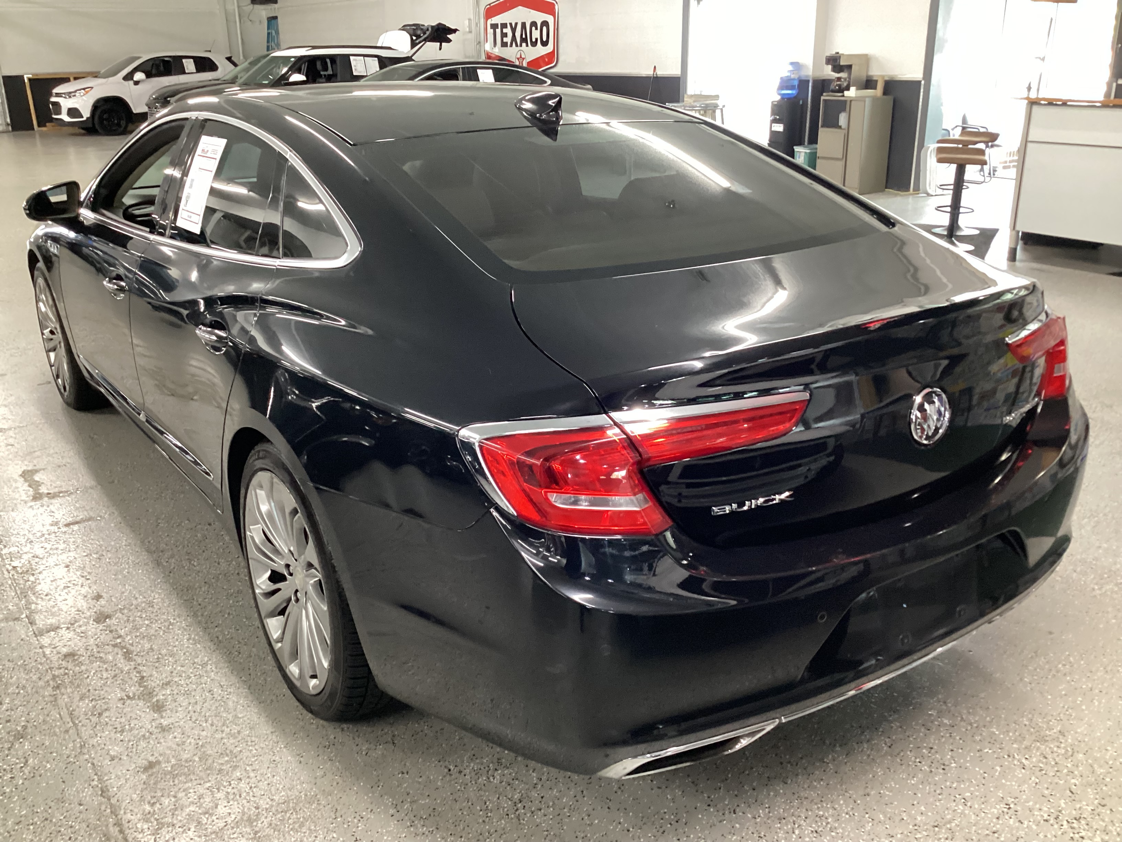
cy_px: 421
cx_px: 561
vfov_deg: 45.4
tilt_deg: -19.9
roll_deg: +0.1
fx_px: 1005
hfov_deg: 58.4
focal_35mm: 31
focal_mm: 3.3
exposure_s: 1/33
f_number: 2.4
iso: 320
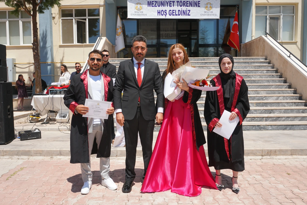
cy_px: 102
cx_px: 154
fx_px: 256
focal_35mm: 30
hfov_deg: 61.9
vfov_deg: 43.6
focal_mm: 20
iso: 100
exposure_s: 1/250
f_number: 8
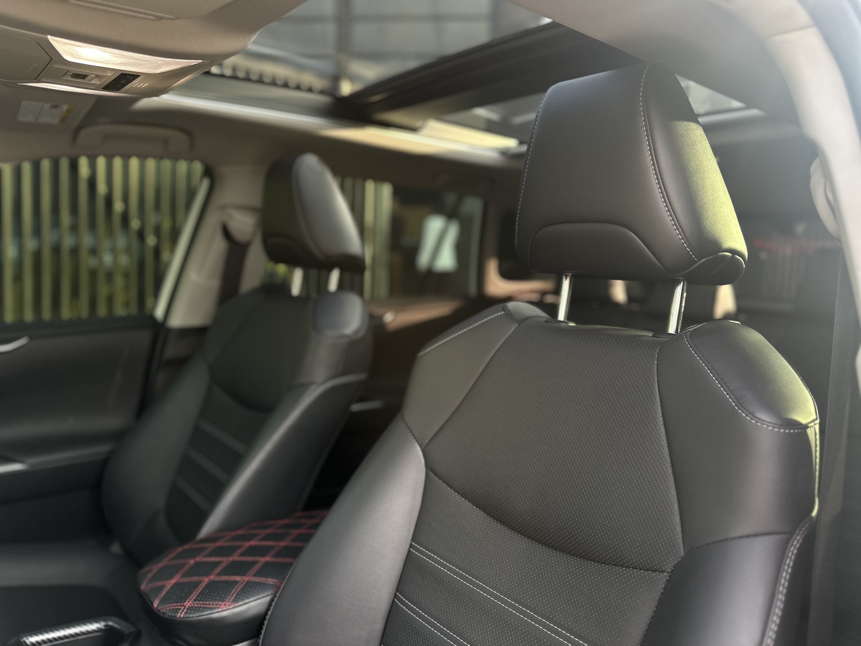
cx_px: 430
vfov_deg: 56.8
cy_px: 323
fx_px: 597
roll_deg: -3.1
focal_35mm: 24
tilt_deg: -3.0
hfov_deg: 71.6
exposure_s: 1/121
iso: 160
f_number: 1.78
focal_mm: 6.86
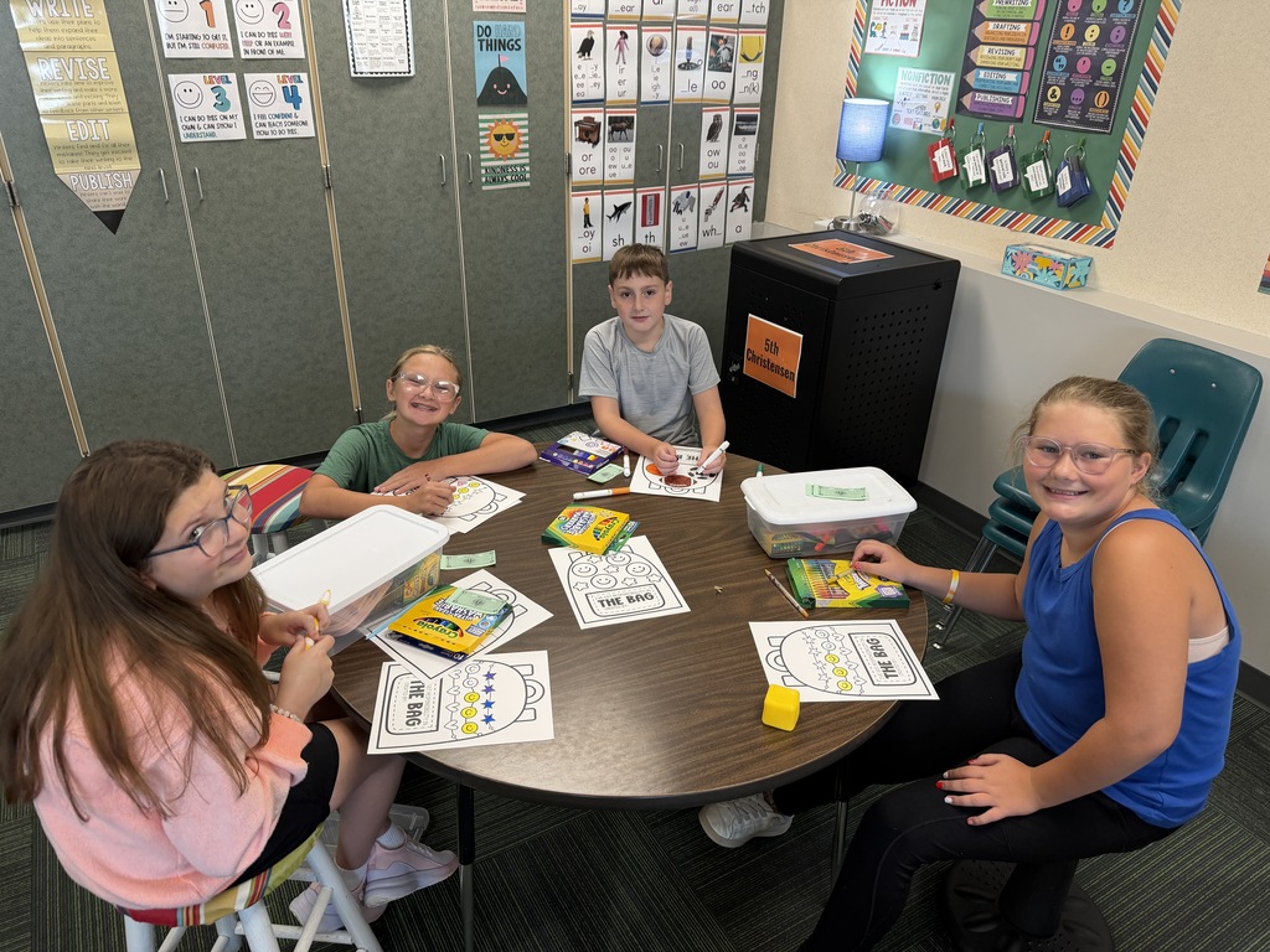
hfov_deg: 71.6
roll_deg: -0.6
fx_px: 881
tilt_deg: -27.6
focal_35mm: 24
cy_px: 476
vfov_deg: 56.8
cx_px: 635
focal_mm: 6.76
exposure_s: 1/100
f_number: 1.78
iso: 160
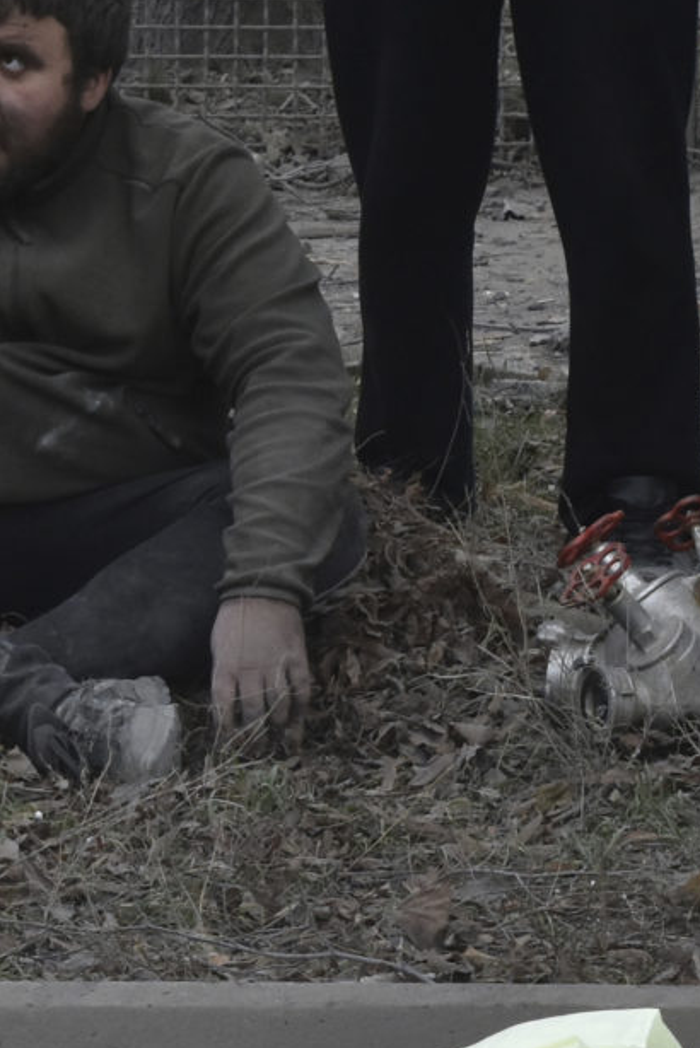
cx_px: 162
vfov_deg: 8.2
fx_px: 7283
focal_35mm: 250
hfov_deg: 5.5
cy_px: 383
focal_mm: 40
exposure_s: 1/400
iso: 640
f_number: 6.3
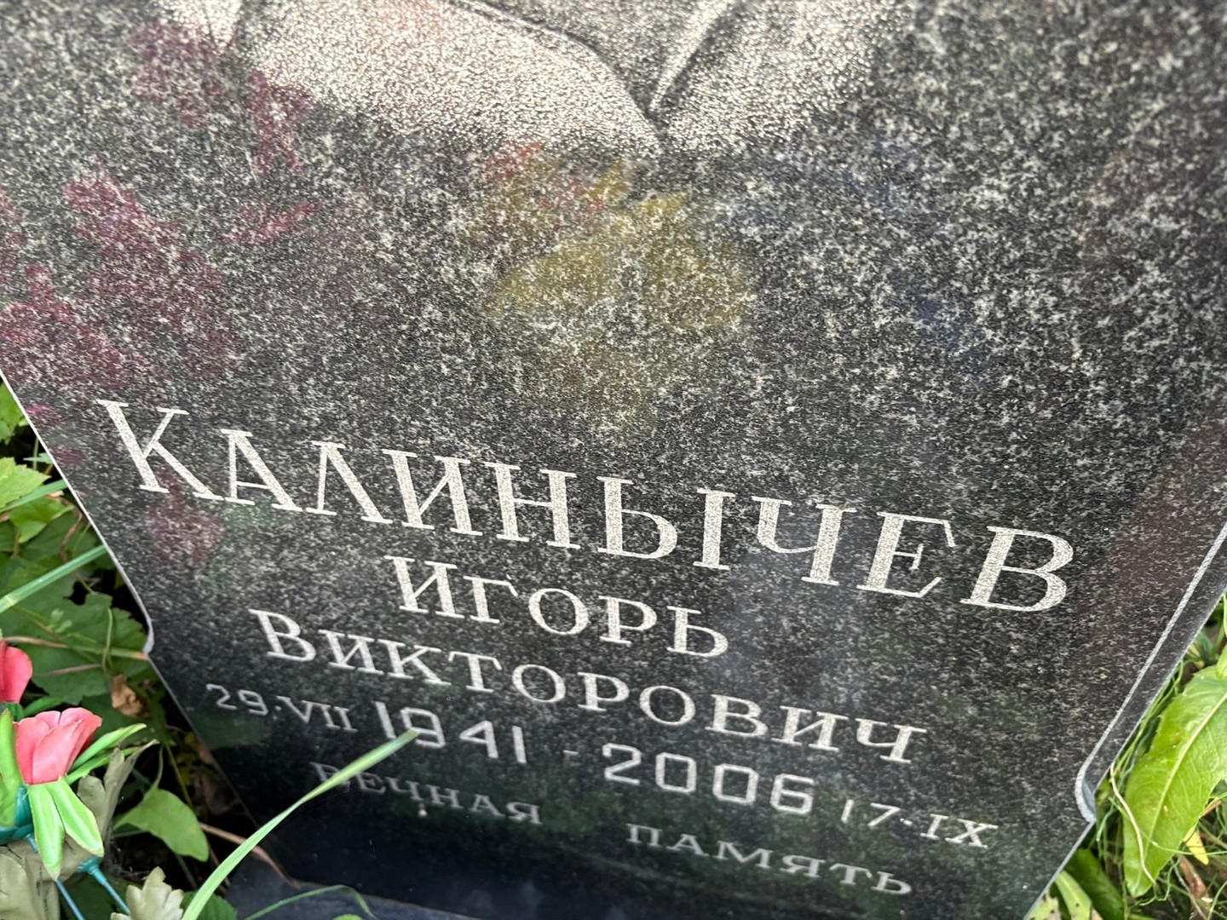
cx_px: 614
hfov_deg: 67.3
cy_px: 460
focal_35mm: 26
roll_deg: +1.6
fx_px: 922
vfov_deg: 53.1
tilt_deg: -43.2
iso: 125
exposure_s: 1/61
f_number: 1.6
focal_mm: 5.96
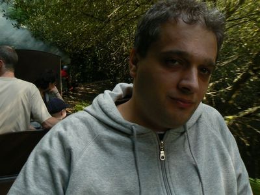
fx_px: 270
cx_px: 130
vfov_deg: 39.7
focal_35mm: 36
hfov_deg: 51.4
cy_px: 98
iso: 80
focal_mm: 6
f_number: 6.3
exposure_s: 1/30
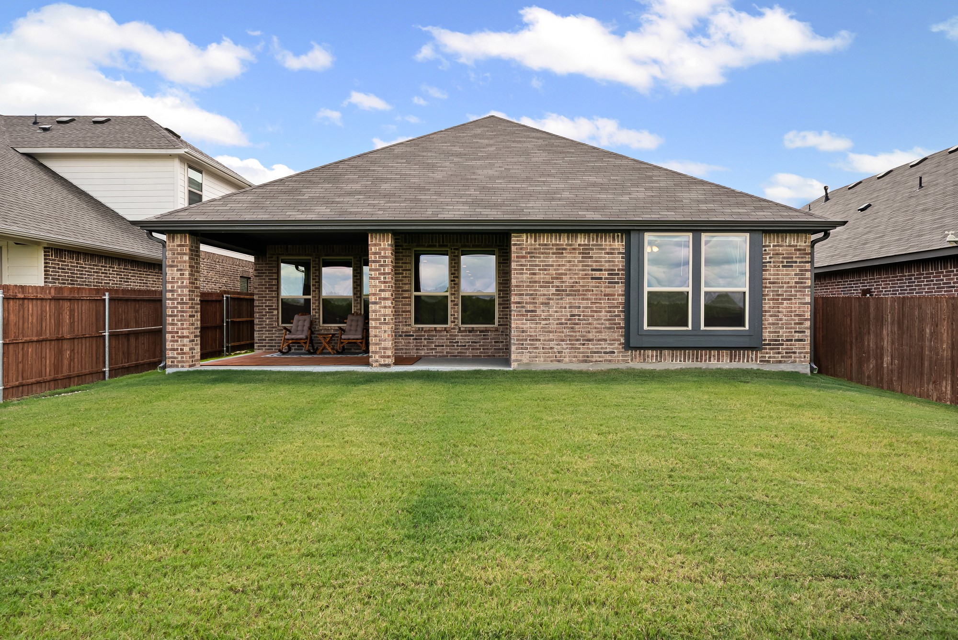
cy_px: 320
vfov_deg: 64.6
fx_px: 506
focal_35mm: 19
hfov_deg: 86.9
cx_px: 479
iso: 640
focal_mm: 19
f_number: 9
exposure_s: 1/160
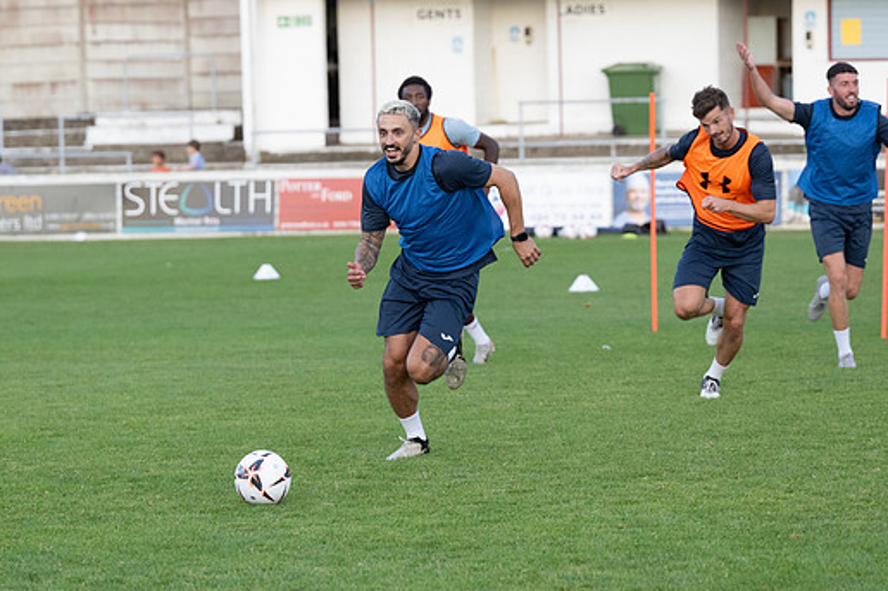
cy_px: 305
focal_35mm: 170
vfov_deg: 8.1
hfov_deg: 12.1
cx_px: 390
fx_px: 4192
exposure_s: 1/640
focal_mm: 101
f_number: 3.2
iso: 1000
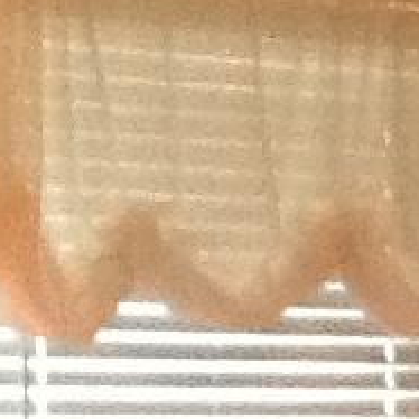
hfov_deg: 8.4
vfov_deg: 8.6
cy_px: 569
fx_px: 2739
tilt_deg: -1.8
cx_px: 728
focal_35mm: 200
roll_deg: -0.7
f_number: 2.4
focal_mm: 2.03
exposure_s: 1/33
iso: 250
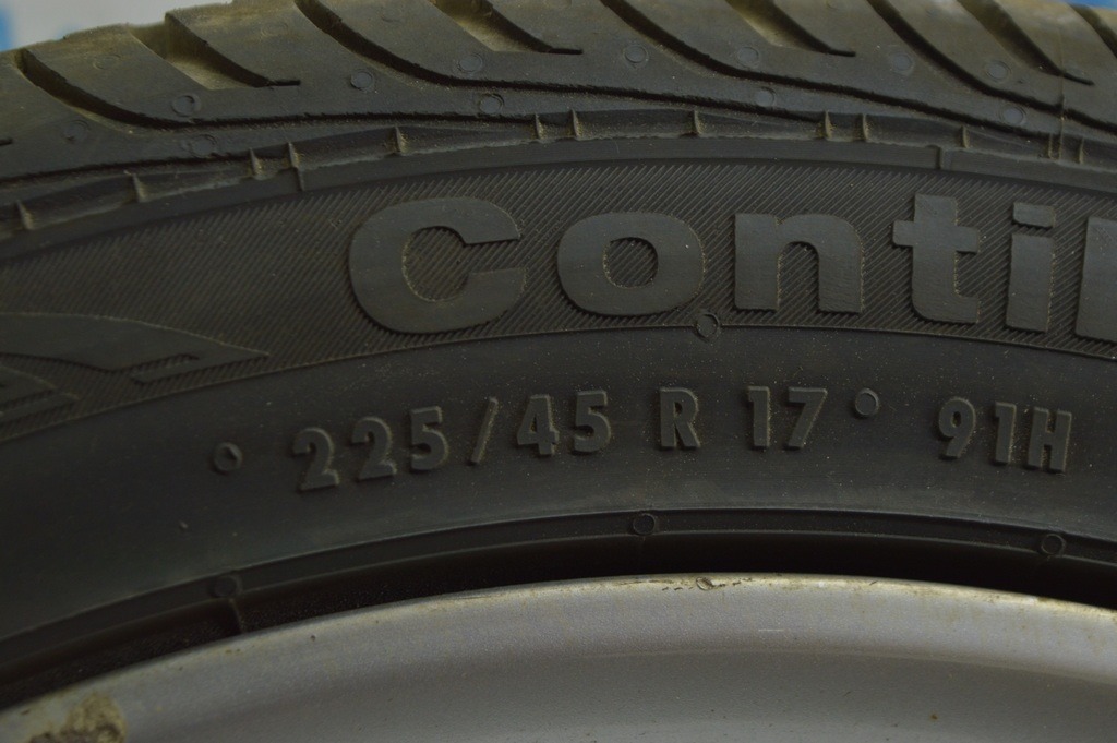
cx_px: 558
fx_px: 2558
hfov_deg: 24.6
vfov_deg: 16.5
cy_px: 372
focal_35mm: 82
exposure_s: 1/40
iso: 400
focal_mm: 55
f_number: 5.6
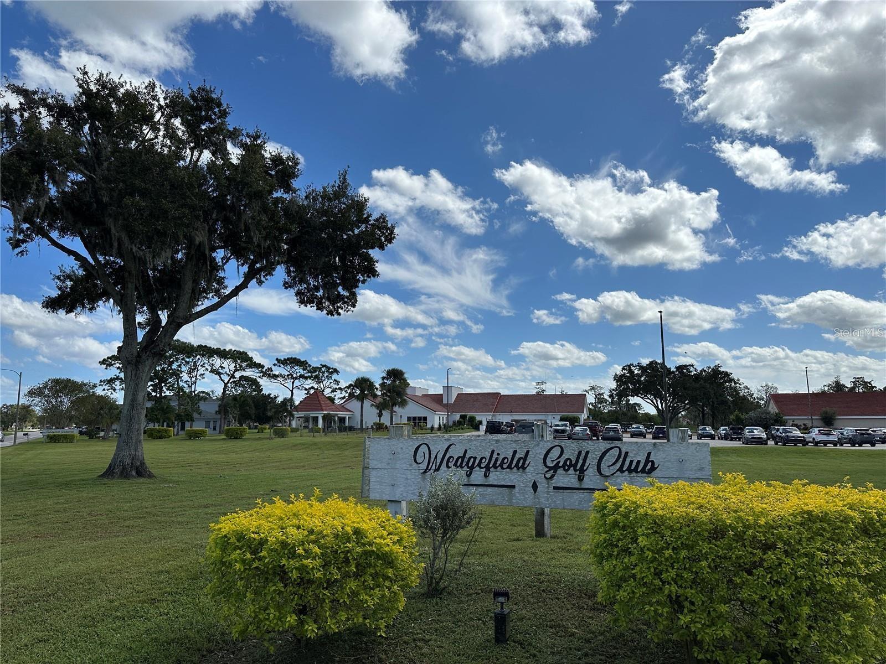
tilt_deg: +9.0
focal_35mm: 24
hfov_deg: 71.6
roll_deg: -0.8
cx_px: 443
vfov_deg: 56.8
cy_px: 332
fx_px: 614
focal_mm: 6.86
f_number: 1.78
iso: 80
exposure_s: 1/8929
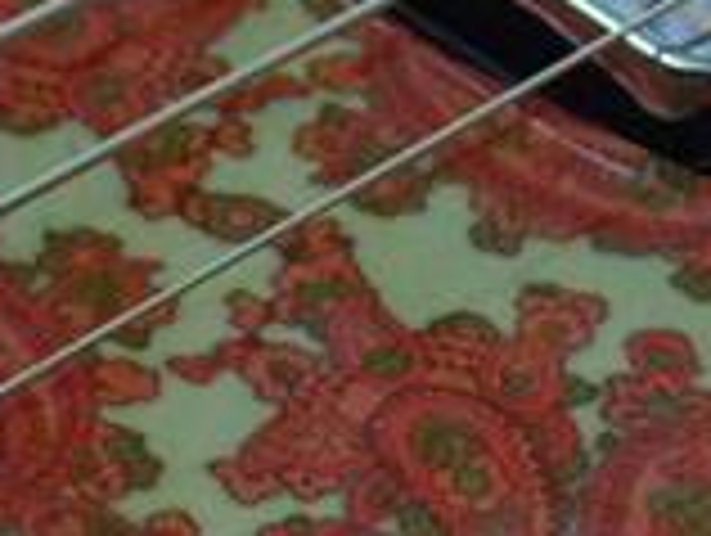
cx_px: 286
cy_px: 541
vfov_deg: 6.6
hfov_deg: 8.7
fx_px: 4649
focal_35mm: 226
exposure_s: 1/350
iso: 50
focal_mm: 5.8
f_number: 2.8
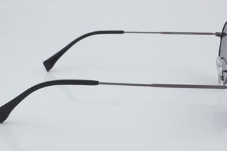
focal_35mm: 86
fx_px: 542
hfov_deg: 23.7
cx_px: 120
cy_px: 74
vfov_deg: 15.9
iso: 100
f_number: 32
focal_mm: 50
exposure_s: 1/4
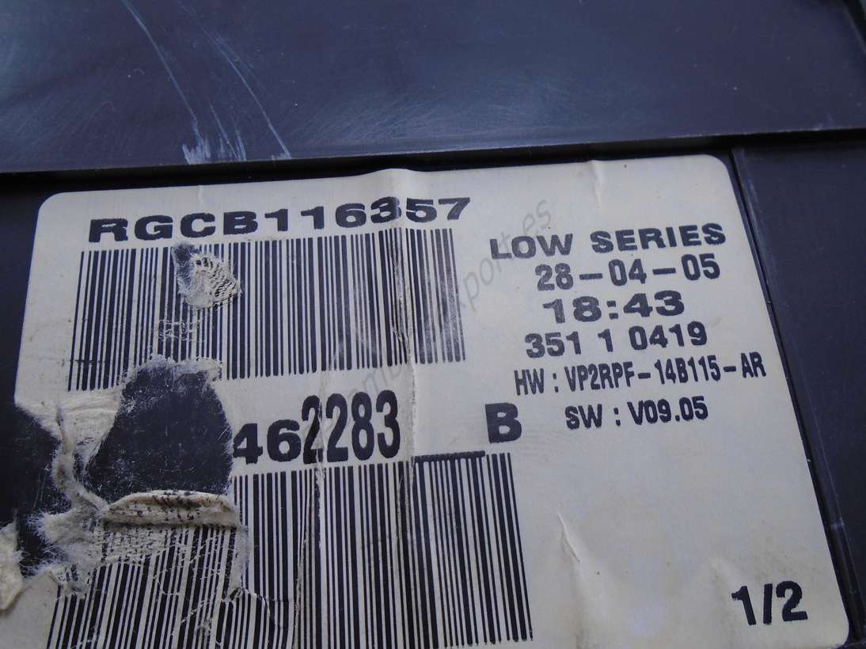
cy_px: 324
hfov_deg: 67.3
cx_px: 433
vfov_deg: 53.0
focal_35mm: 26
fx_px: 650
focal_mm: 4.6
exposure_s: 1/100
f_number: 3.2
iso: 100
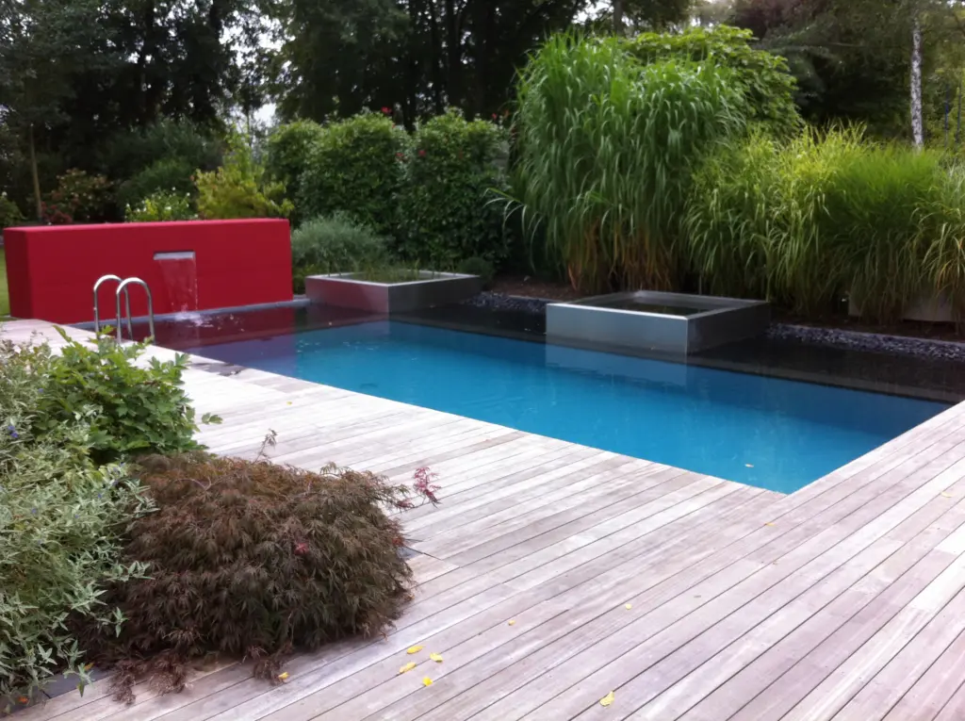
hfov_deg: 52.7
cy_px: 360
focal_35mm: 35
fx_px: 974
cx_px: 482
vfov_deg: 40.6
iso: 80
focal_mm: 3.85
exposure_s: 1/265
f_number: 2.8
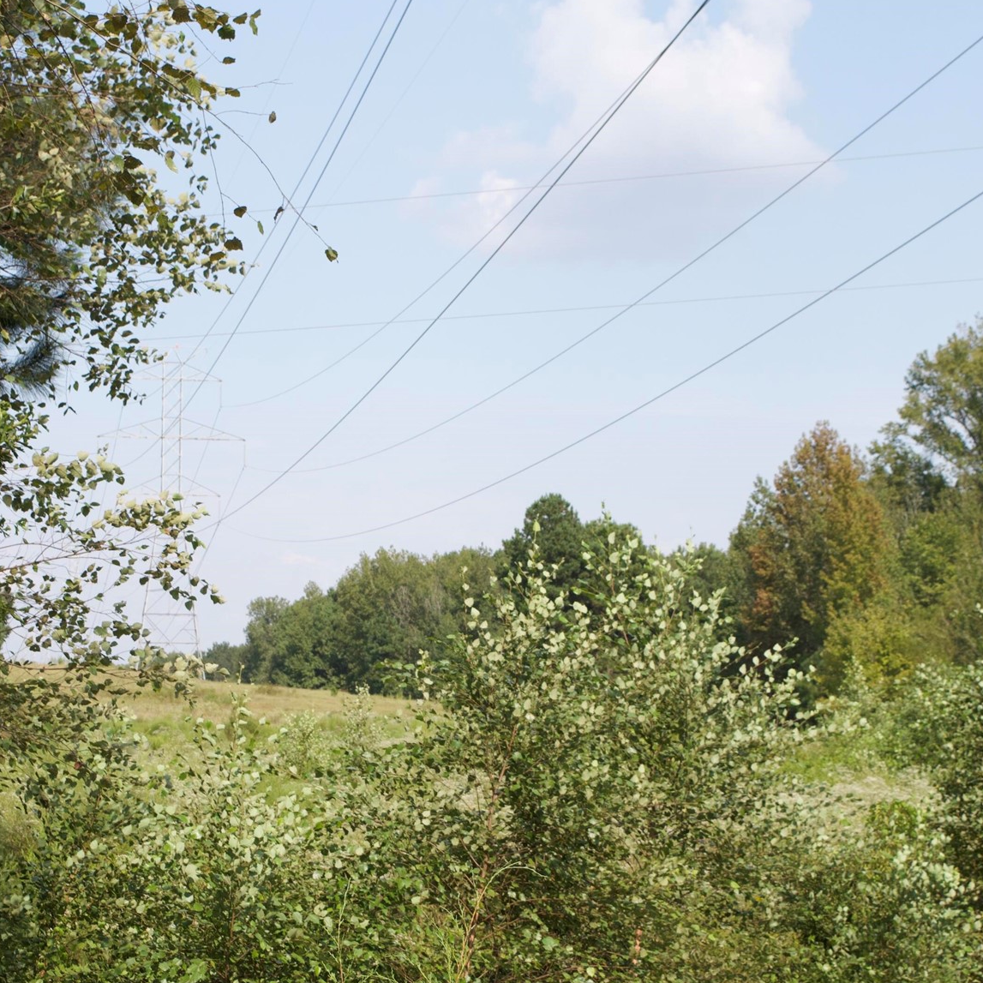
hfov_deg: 23.1
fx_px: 2403
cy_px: 569
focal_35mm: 75
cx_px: 407
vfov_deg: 23.1
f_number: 8
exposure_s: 1/250
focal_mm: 31
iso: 250
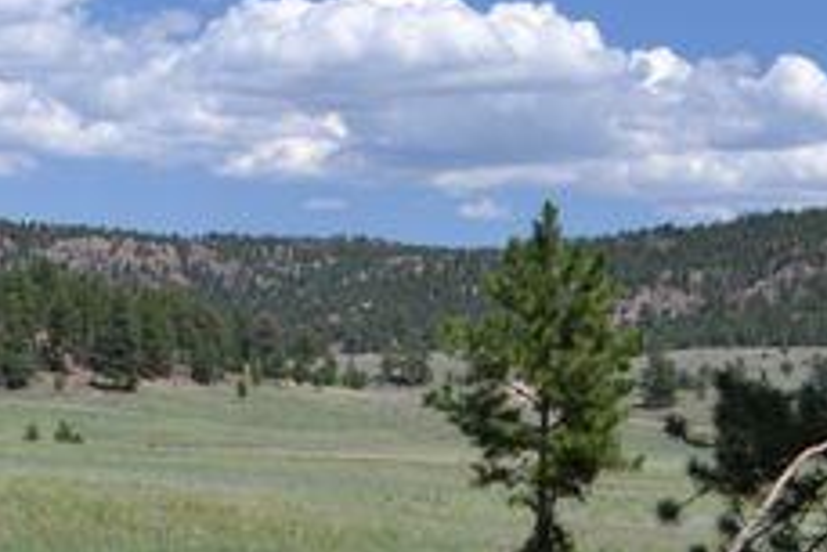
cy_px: 406
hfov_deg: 15.7
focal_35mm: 126
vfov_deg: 10.9
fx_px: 2896
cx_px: -123
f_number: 6.3
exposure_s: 1/160
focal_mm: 30
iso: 100
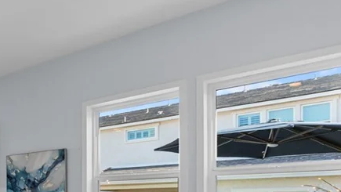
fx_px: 335
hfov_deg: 43.4
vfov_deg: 29.5
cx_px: -24
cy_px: 201
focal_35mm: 37
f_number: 8
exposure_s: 1/13
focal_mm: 10
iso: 400
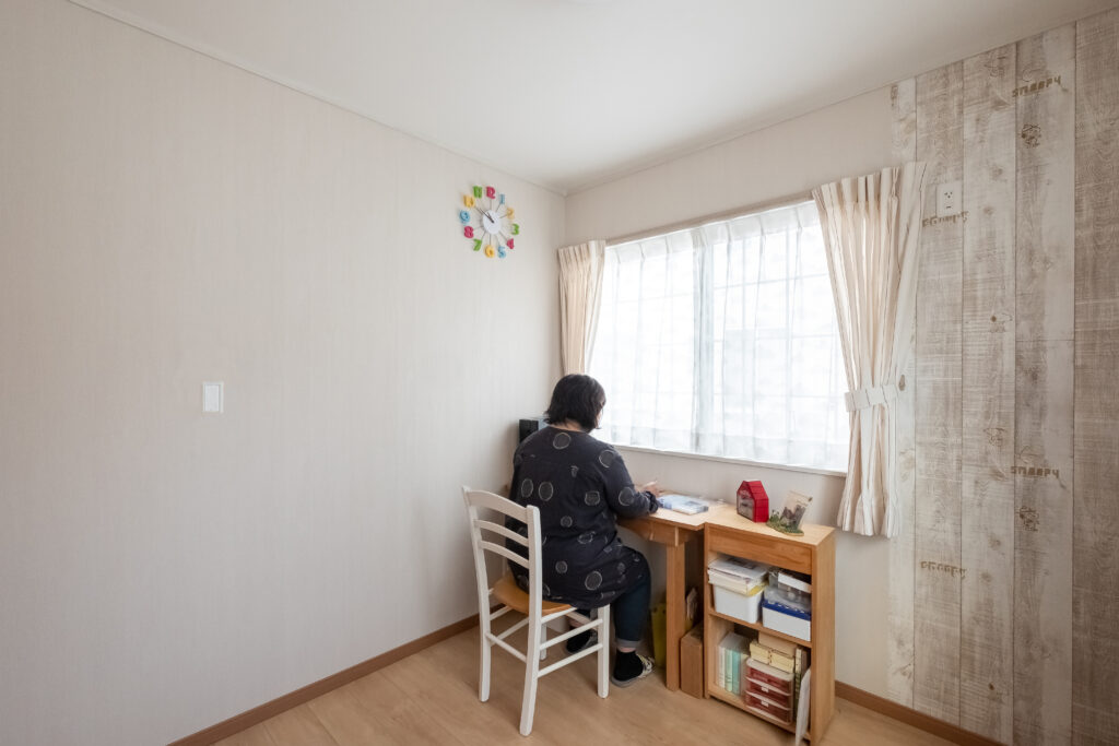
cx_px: 560
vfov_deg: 77.3
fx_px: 466
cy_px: 373
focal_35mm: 15
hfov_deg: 100.4
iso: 1600
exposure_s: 1/60
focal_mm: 10
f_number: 8
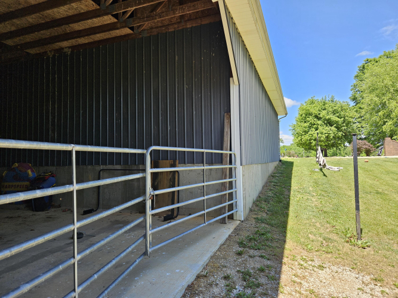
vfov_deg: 58.9
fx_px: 264
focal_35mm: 23
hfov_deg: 73.9
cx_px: 199
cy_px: 149
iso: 25
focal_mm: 5.4
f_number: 1.8
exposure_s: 1/412
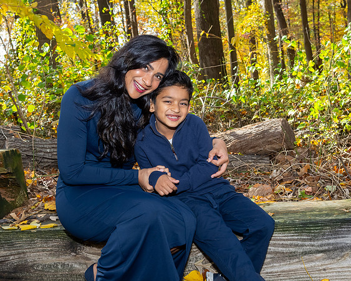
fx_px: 527
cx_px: 188
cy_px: 140
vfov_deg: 29.8
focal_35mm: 51
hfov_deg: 36.9
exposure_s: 1/250
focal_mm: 30
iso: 800
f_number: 7.1
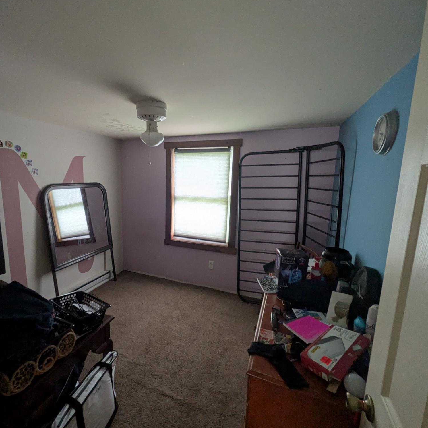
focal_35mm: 17
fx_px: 238
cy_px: 213
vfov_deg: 84.0
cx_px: 183
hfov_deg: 83.4
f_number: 2.2
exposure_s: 1/24
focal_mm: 1.83
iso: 116
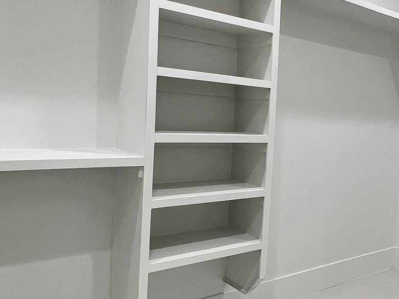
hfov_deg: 49.3
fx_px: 392
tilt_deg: -3.5
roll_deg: -3.5
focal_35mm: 34
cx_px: 343
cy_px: 144
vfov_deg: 41.8
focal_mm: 1.57
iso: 50
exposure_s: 1/120
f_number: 1.8
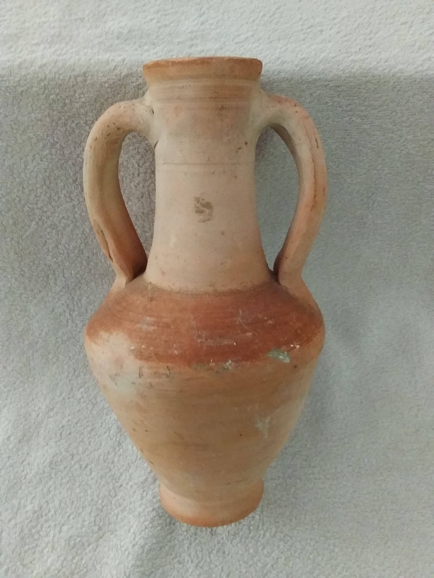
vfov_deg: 63.4
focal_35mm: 28
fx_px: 468
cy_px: 289
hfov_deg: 49.7
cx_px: 217
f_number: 1.9
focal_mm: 2.91
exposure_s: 1/17
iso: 320
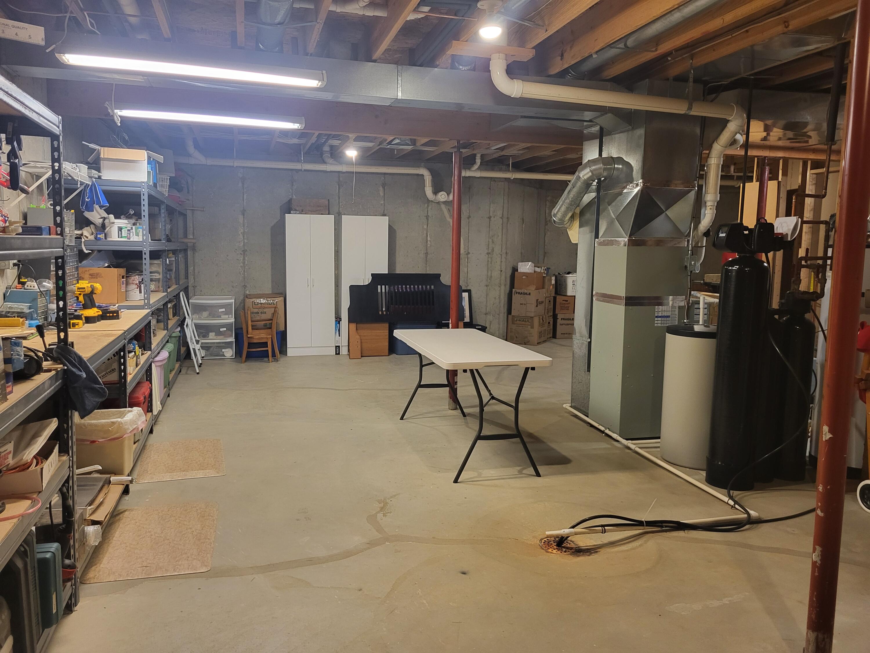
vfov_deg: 53.1
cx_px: 435
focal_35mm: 26
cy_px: 326
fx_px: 653
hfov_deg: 67.3
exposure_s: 1/40
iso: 250
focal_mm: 5.4
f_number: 1.8
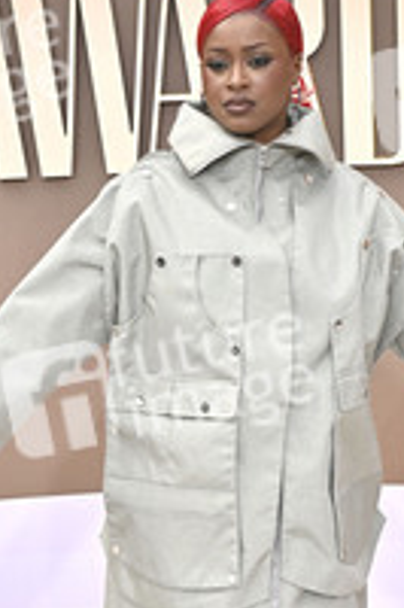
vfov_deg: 20.4
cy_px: 538
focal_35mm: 98
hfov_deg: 13.9
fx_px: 1652
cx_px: 246
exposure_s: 1/320
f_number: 10
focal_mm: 49
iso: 400
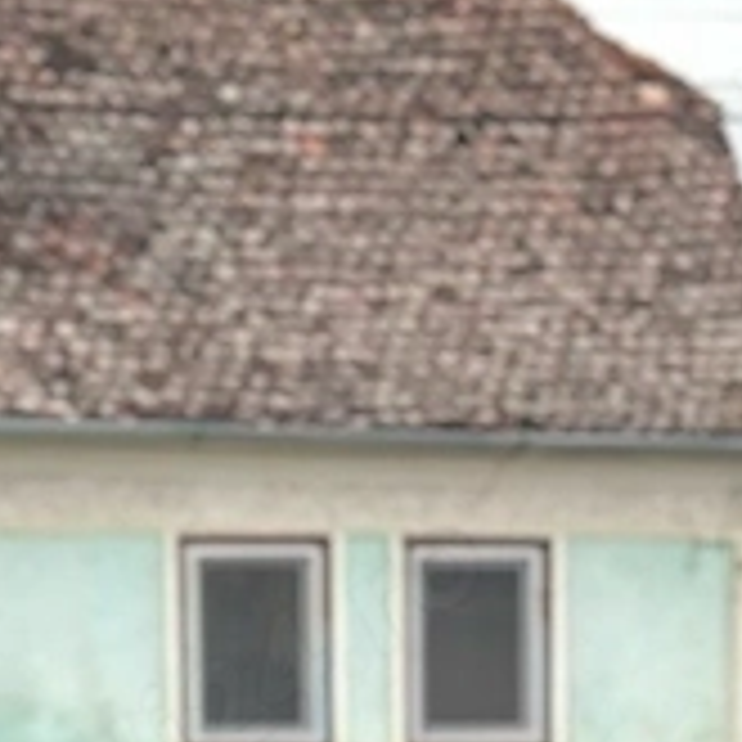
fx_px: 4996
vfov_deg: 8.0
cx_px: 369
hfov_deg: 8.5
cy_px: 1551
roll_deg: -0.1
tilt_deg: -7.8
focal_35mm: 206
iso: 80
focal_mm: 6.86
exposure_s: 1/433
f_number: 1.78
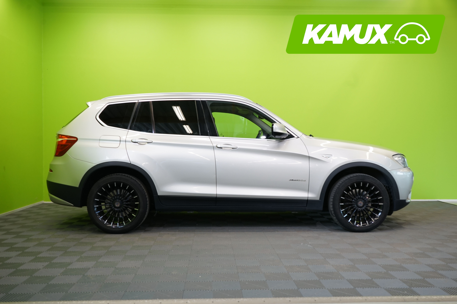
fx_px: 419
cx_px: 228
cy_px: 152
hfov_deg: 57.2
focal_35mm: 33
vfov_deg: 40.0
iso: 640
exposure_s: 1/40
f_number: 6.3
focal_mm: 33
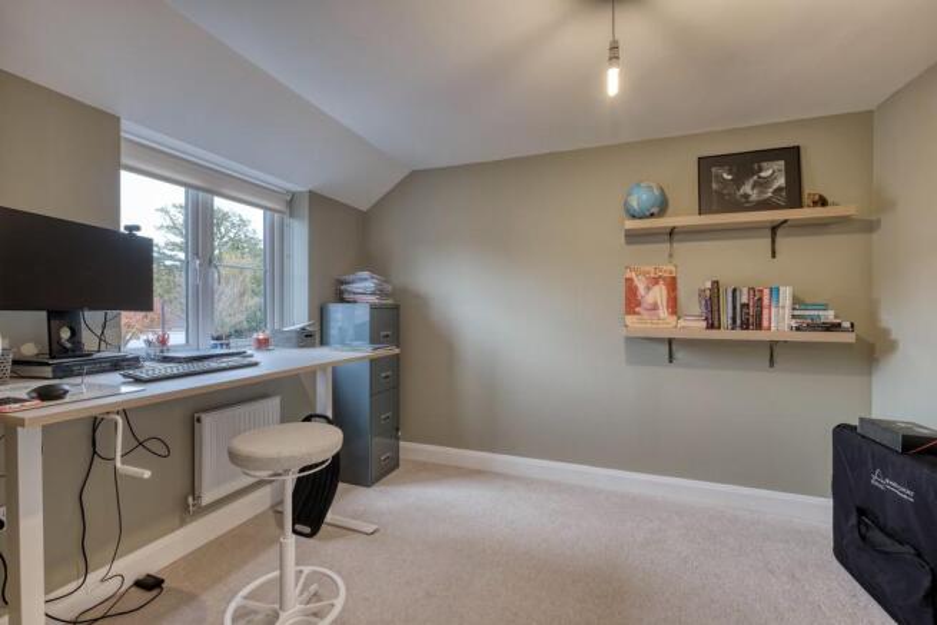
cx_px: 468
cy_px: 312
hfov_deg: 100.4
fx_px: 390
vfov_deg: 77.4
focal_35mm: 15
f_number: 8
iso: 250
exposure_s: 1/2
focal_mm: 10
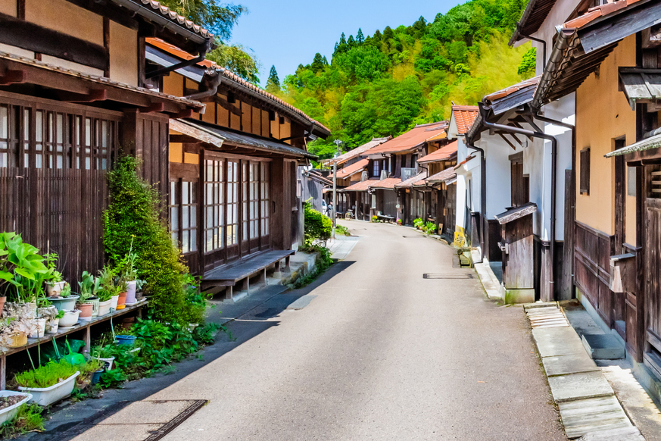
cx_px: 518
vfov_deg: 24.6
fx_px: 1010
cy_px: 185
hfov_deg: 35.2
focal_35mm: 55
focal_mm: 24
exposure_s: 1/160
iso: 400
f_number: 11
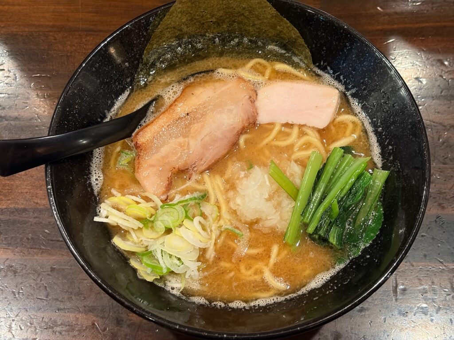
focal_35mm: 52
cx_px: 227
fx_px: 682
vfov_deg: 28.0
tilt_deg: -65.1
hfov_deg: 36.8
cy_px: 170
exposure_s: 1/33
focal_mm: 5.96
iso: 200
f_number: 1.6
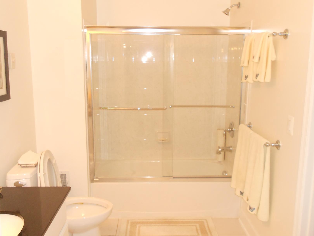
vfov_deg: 42.9
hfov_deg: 55.4
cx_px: 155
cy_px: 110
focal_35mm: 33
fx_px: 299
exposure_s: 1/25
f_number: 3.2
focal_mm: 4.6
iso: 200
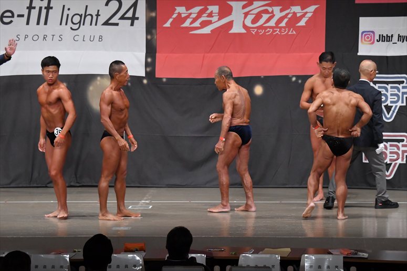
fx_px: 1661
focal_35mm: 147
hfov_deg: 14.0
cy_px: 136
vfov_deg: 9.3
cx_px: 204
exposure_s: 1/400
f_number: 5.6
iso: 5000
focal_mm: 98
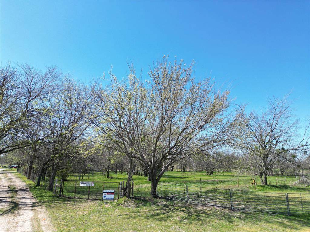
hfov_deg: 71.6
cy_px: 116
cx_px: 155
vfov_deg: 56.8
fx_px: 215
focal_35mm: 24
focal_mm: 6.72
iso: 100
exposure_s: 1/1500
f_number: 1.7
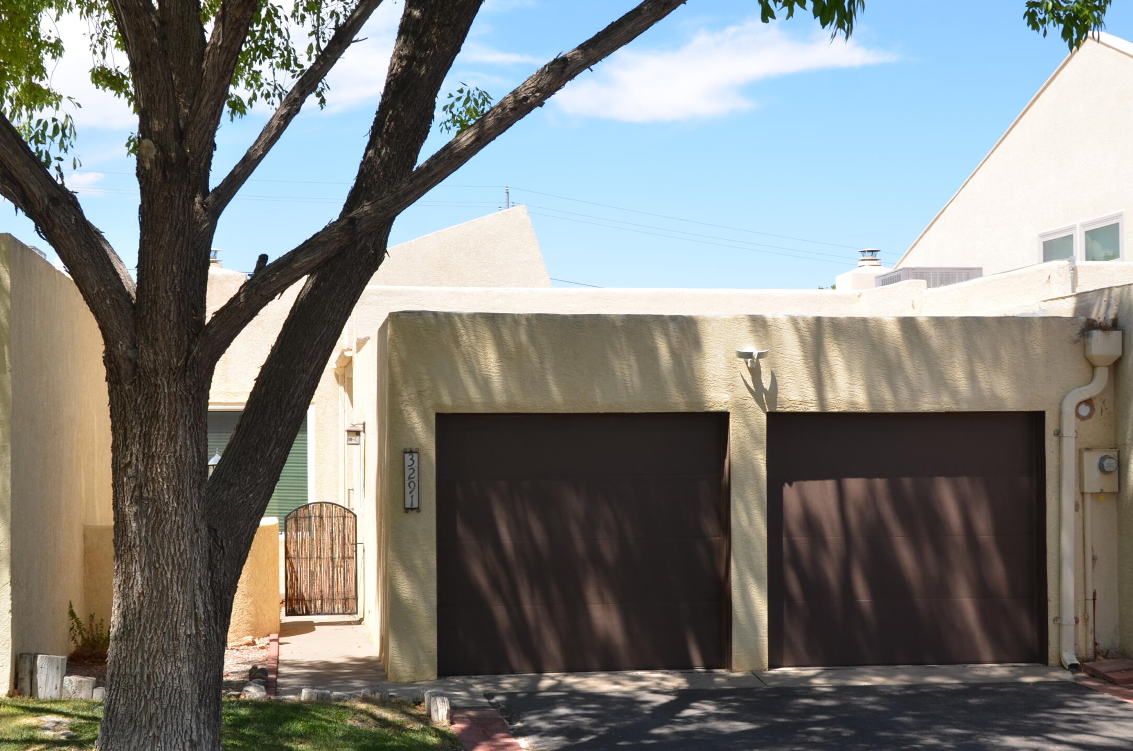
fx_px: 1696
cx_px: 554
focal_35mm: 54
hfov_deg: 36.9
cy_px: 405
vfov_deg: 24.9
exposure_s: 1/250
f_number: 6.7
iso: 100
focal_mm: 26
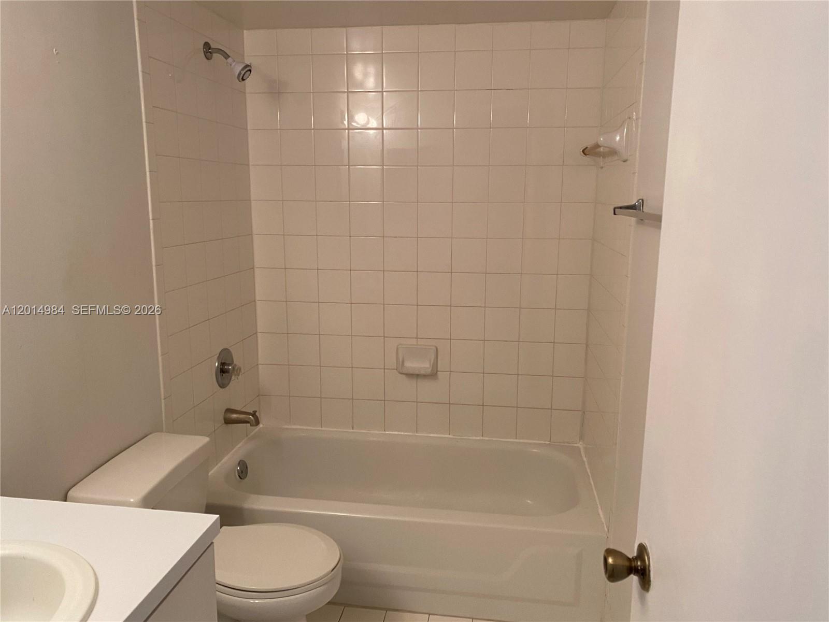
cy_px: 311
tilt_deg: -10.1
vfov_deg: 53.1
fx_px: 623
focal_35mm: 26
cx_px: 414
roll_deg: -1.0
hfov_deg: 67.3
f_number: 1.8
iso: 125
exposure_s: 1/60
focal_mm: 4.25
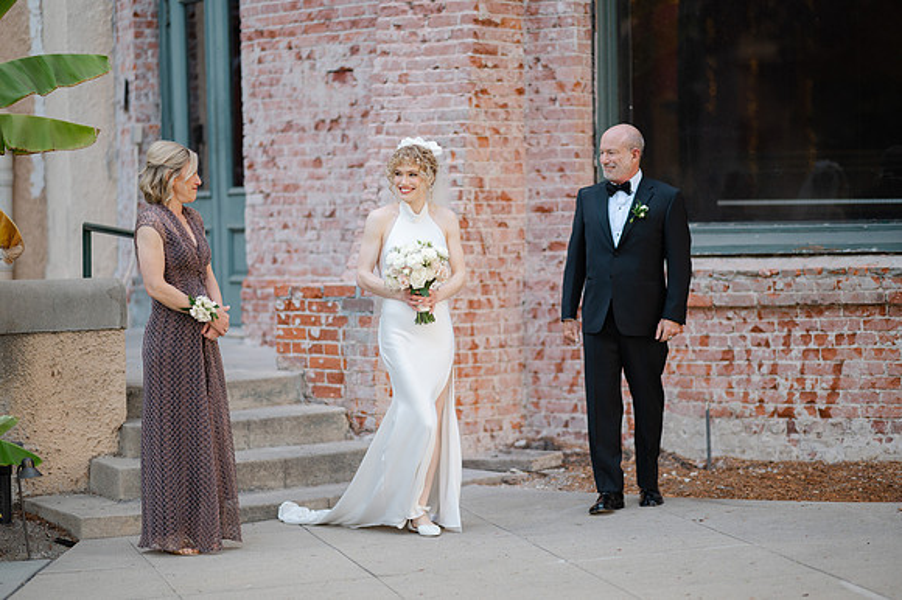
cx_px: 451
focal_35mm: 105
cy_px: 300
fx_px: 2629
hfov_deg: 19.5
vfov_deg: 13.0
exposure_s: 1/800
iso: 100
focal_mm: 105
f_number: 1.4
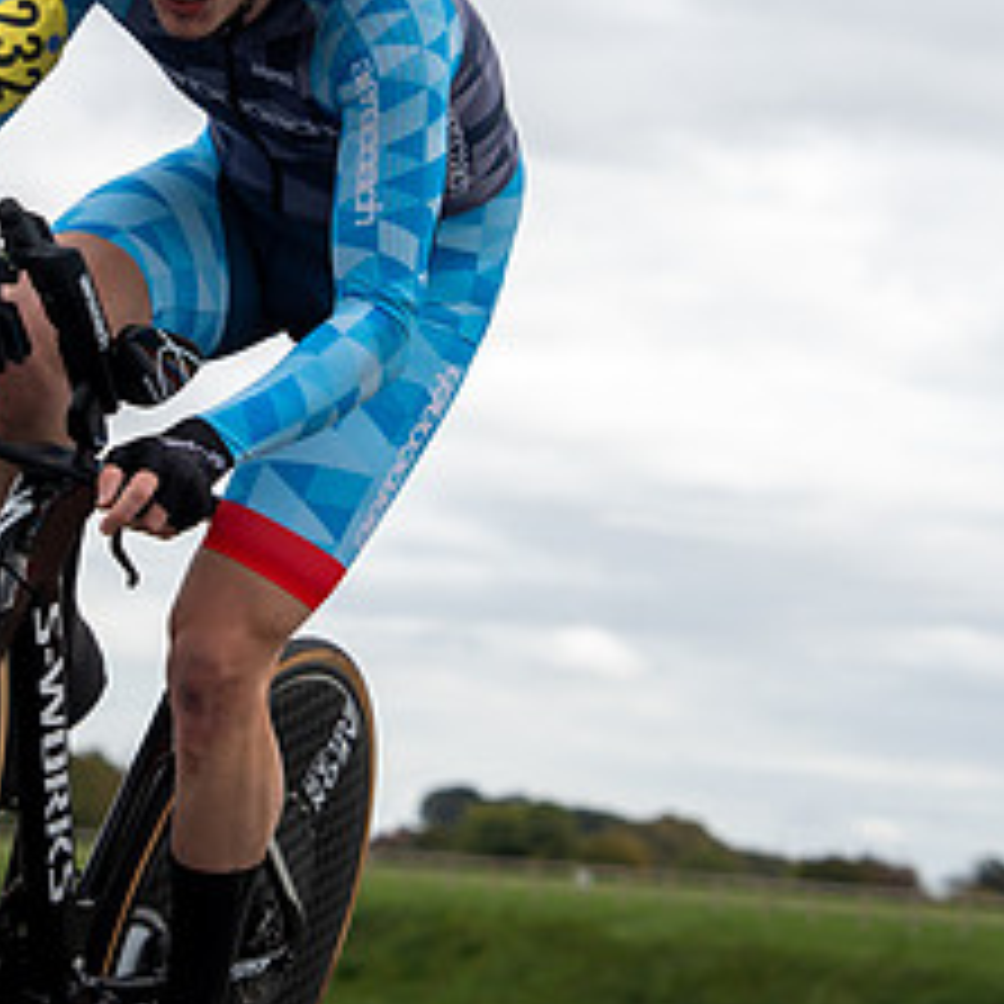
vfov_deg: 9.8
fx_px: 5841
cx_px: 376
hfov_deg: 9.8
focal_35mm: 178
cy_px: 400
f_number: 3.5
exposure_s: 1/1000
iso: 100
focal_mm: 62
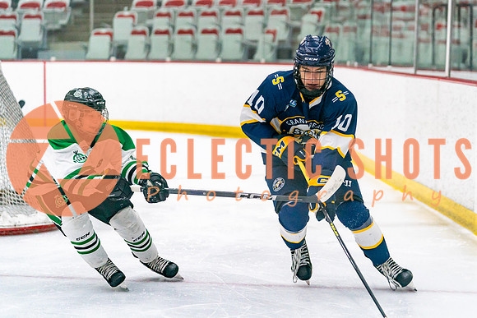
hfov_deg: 17.4
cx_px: 288
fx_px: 1554
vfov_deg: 11.7
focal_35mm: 117
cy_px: 127
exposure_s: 1/1250
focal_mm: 95
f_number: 2.8
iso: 3200
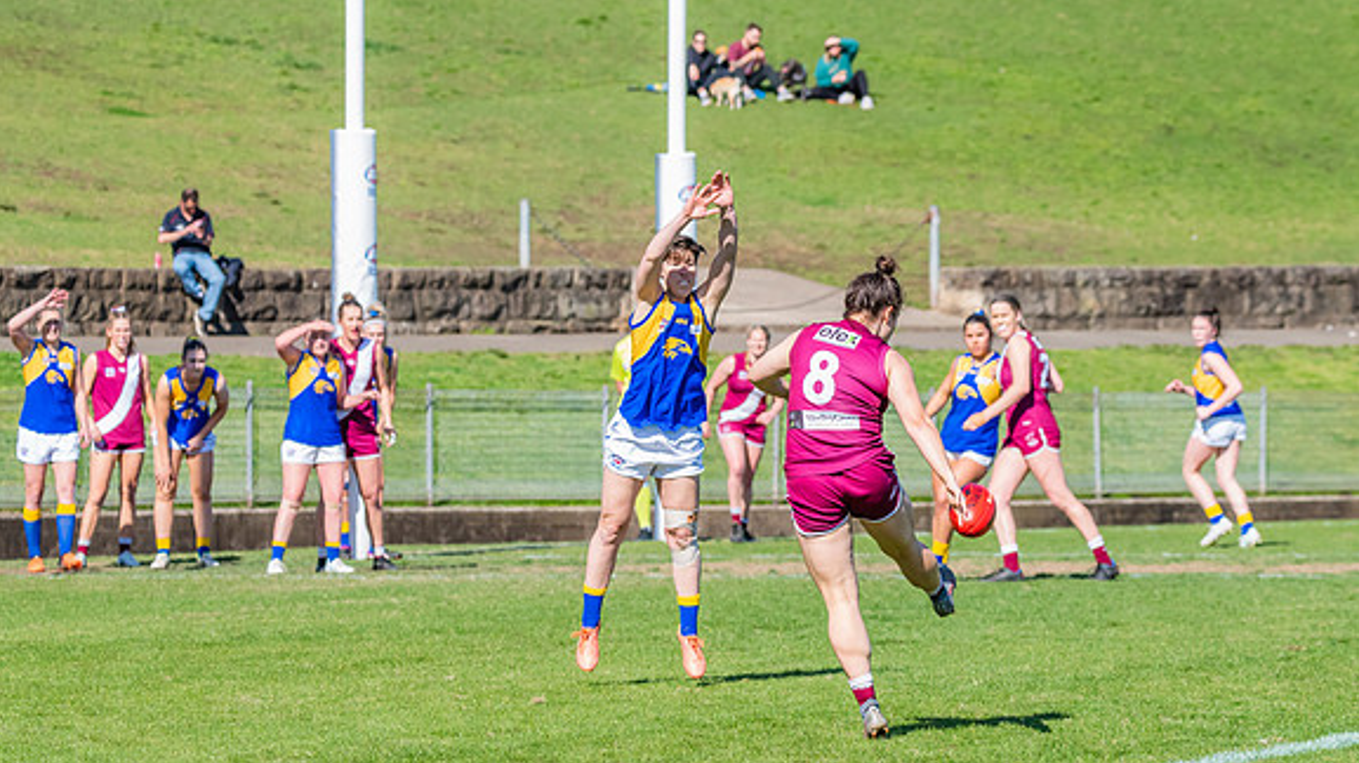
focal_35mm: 261
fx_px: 9401
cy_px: 469
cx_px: 837
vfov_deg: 4.6
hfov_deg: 8.3
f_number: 8
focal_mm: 200
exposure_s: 1/1600
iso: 800
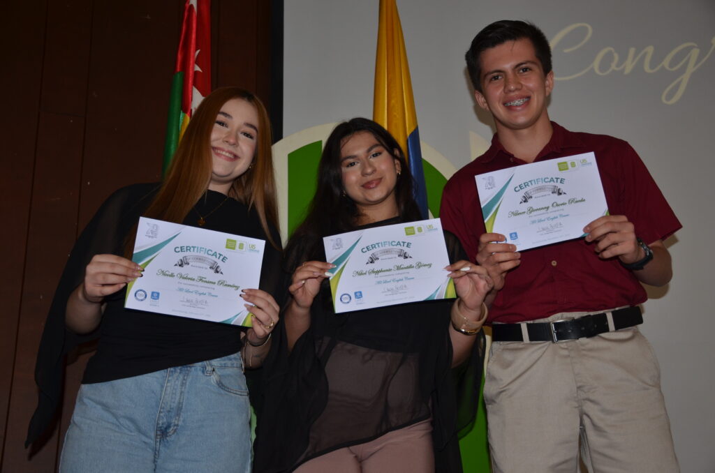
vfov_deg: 29.7
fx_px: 892
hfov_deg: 43.7
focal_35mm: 45
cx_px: 358
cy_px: 236
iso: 400
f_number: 4
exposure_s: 1/60
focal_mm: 30
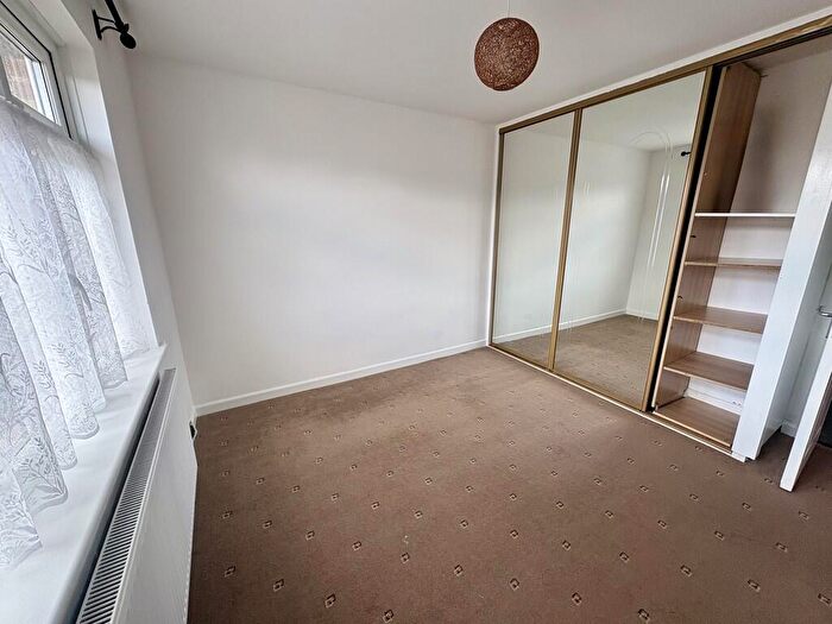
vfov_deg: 85.7
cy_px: 312
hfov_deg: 102.1
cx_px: 416
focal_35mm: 14
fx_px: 336
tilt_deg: -14.7
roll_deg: +0.9
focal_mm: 2.22
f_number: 2.2
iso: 64
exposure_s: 1/99
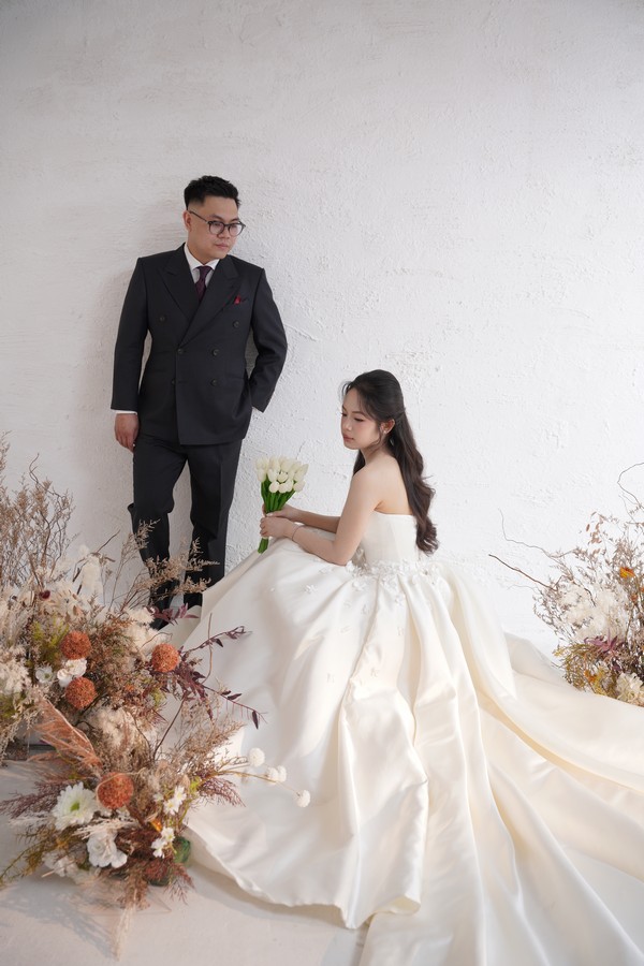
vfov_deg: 50.1
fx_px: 1033
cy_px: 483
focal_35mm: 38
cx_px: 322
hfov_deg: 34.6
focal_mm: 38.5
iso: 640
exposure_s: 1/125
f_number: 3.5
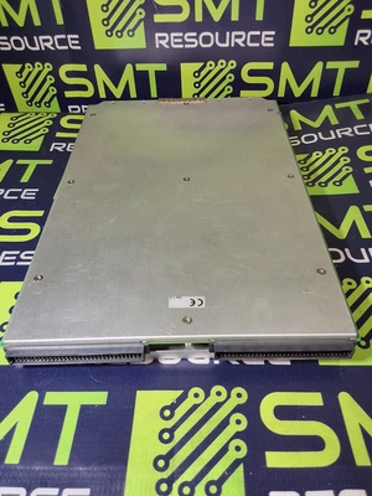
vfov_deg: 63.4
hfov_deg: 49.7
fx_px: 401
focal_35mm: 28
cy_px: 248
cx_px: 186
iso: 80
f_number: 1.9
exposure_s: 1/40
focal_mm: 2.91
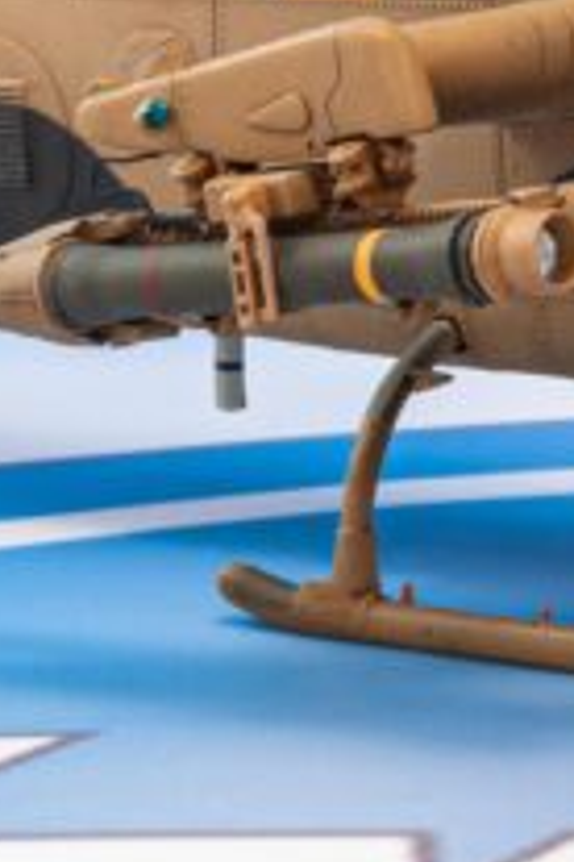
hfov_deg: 6.2
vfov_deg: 9.6
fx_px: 5070
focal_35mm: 212
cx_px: 1298
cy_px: -154
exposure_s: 1/1.25
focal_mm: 38
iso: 100
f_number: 32
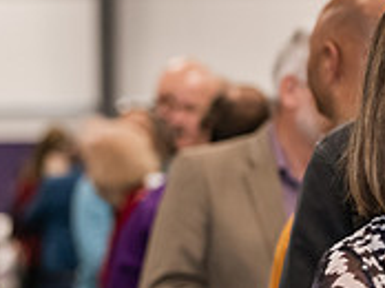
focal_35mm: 305
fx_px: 3388
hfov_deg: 6.4
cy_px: 145
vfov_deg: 4.9
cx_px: -184
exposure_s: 1/200
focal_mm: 95
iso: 2000
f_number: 3.2
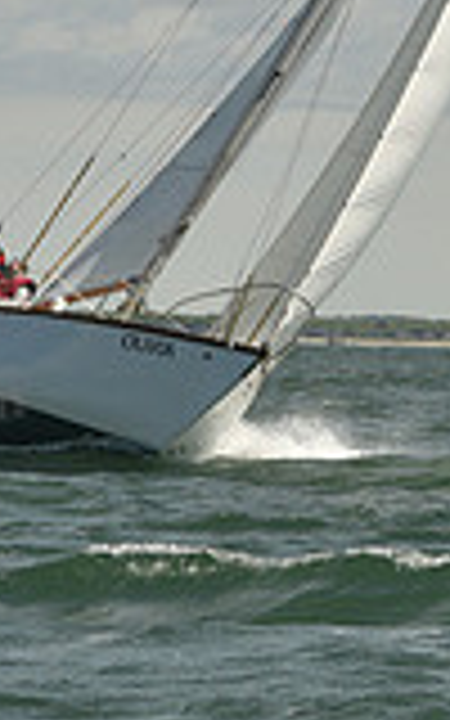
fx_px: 7103
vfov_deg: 5.8
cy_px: 171
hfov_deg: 3.6
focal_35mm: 362
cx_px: 259
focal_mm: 98
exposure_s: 1/800
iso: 320
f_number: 13
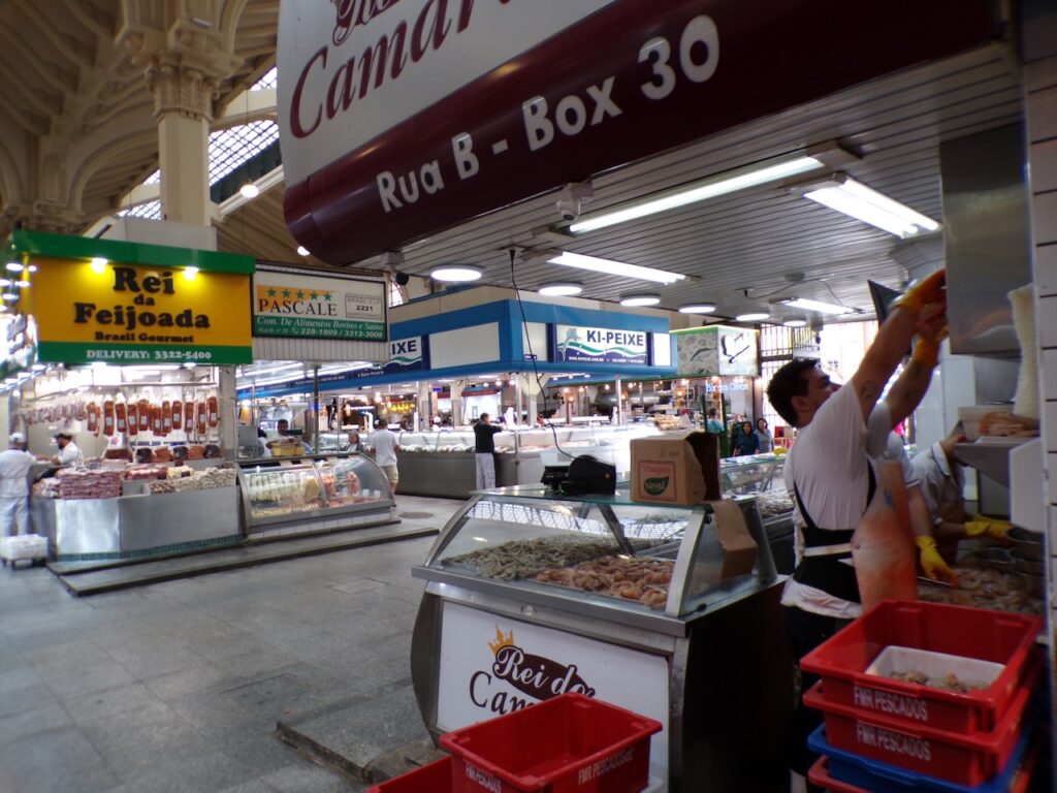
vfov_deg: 56.8
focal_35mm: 24
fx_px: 733
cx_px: 528
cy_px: 396
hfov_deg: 71.6
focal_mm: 4.3
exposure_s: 1/34
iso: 107
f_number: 3
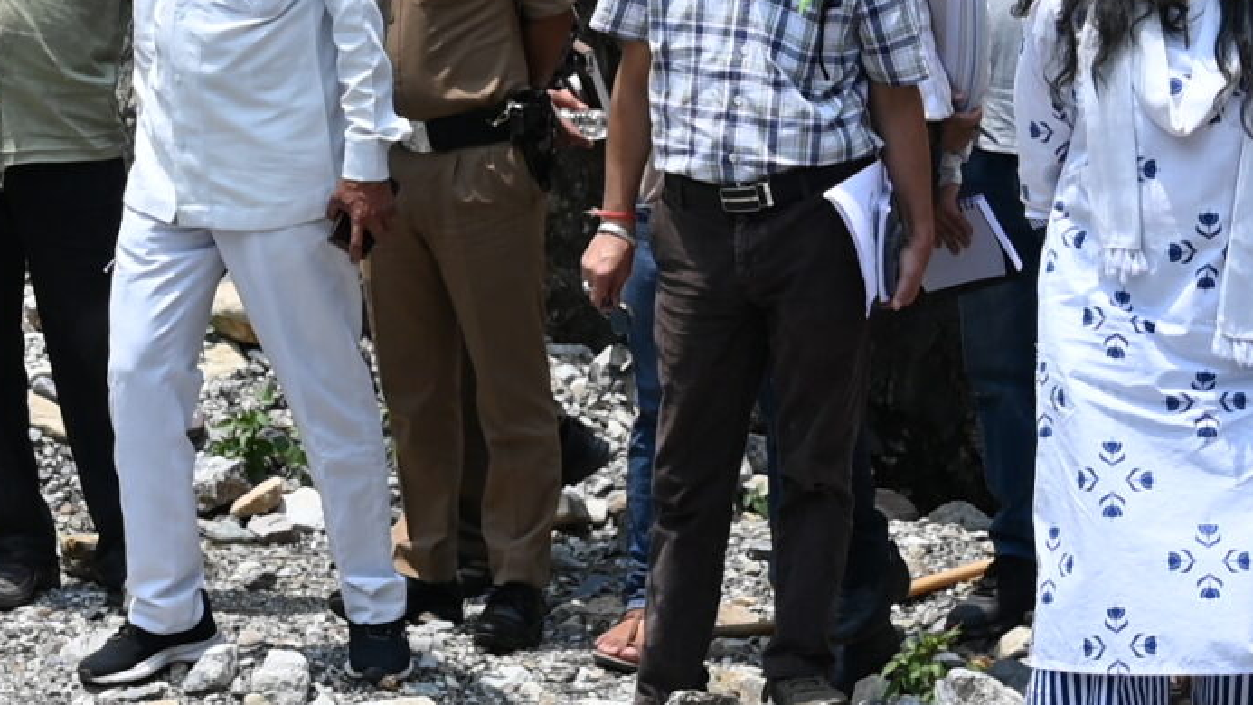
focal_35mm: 155
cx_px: 553
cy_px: 290
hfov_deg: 13.9
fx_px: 5150
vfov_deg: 7.8
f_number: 7.1
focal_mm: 27
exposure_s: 1/400
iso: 100
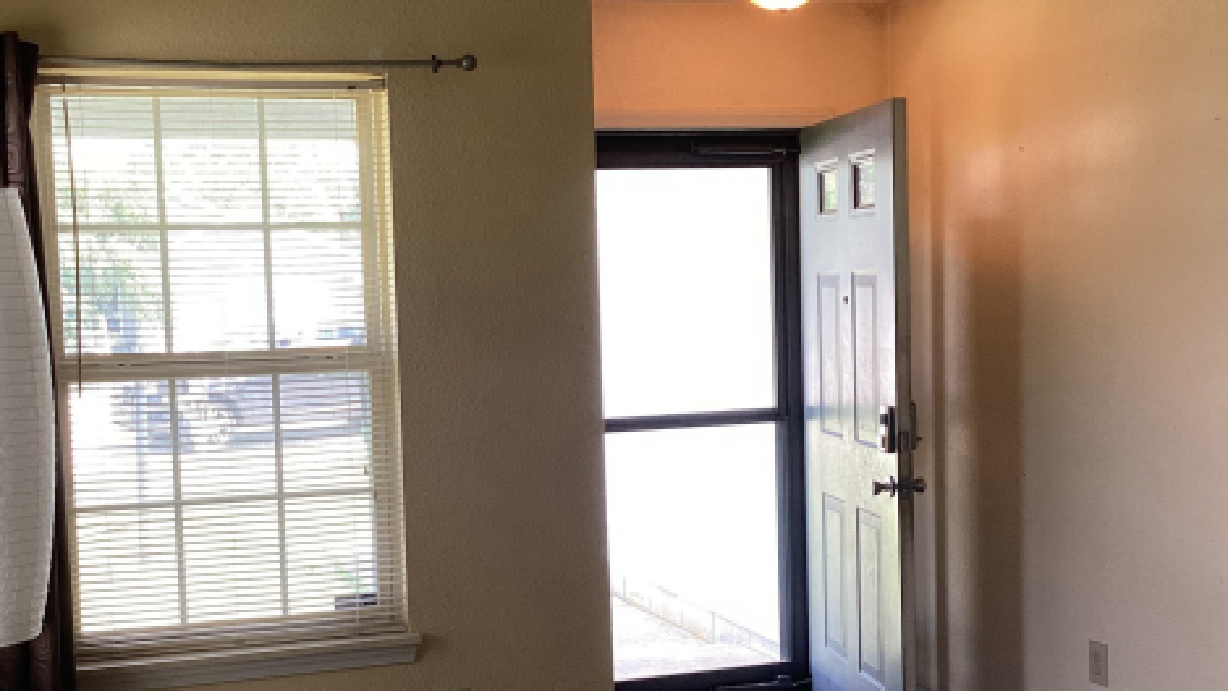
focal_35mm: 48
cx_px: 579
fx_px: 1563
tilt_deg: -5.5
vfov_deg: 24.9
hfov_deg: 42.9
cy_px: 425
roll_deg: +1.6
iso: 80
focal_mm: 3.3
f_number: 2.4
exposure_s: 1/120
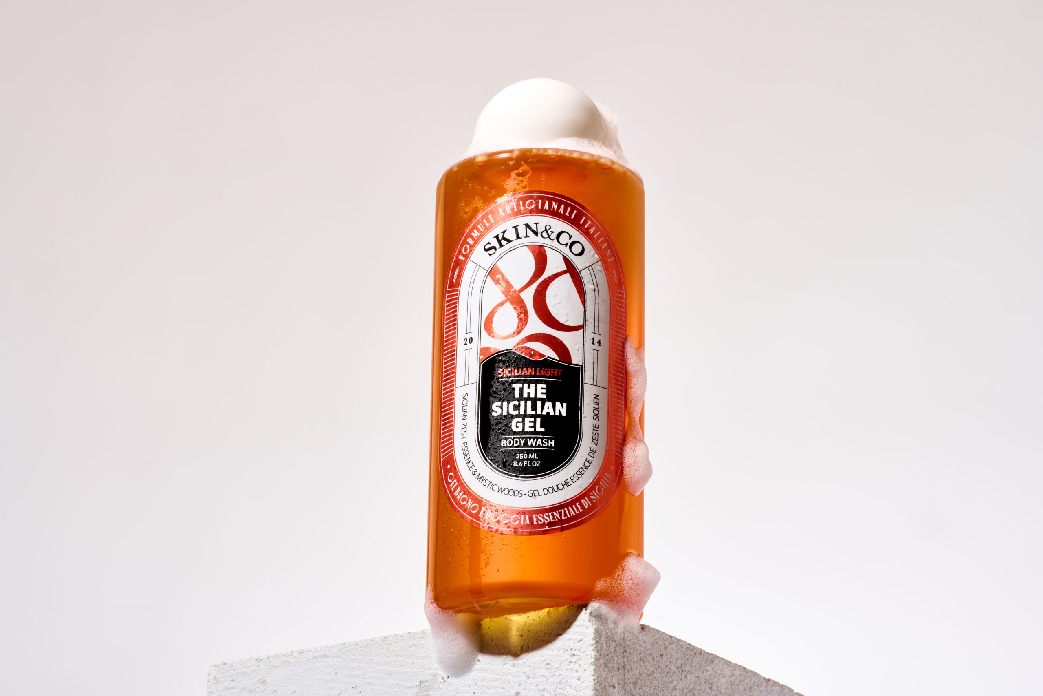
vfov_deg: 13.0
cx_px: 522
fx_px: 3042
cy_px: 348
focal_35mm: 105
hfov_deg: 19.5
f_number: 20
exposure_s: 1/160
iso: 64
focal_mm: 105
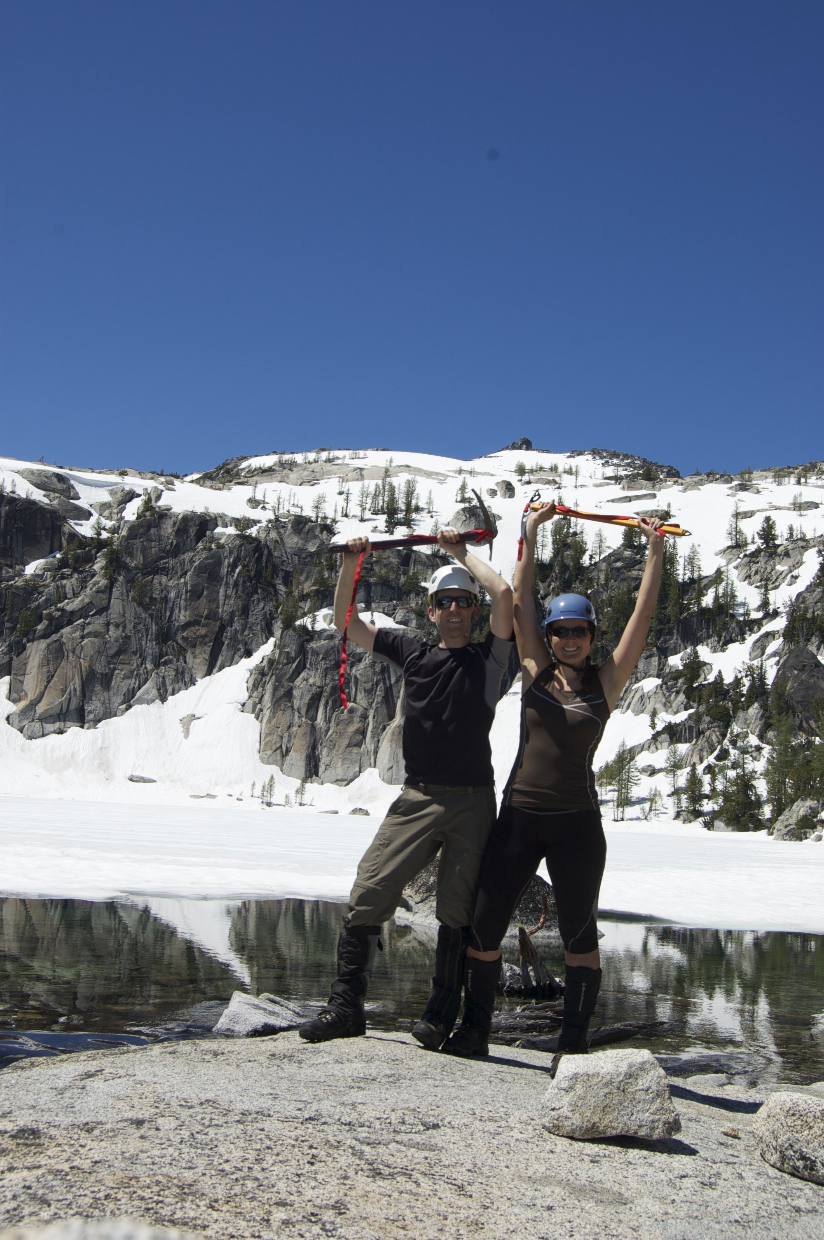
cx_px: 412
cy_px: 620
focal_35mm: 39
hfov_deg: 34.1
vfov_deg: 49.6
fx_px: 1341
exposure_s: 1/400
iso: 200
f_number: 10
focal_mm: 26
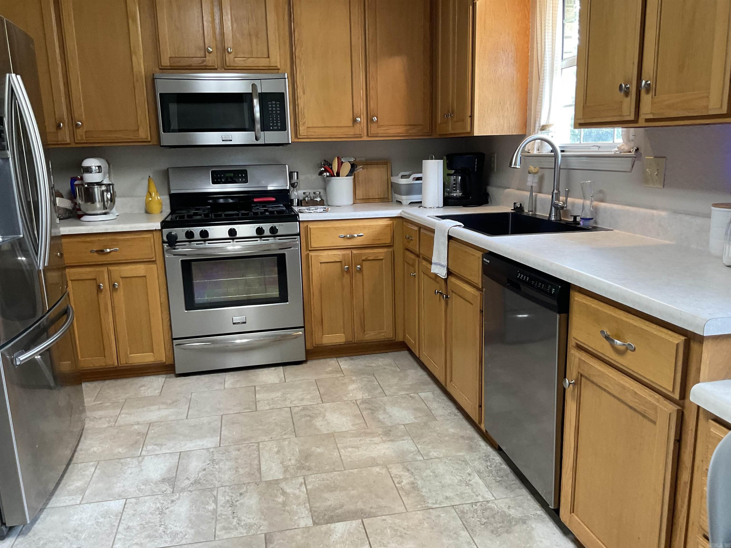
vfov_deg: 48.2
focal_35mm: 29
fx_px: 612
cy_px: 274
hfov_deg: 61.7
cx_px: 366
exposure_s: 1/60
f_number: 1.8
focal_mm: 3
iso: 100
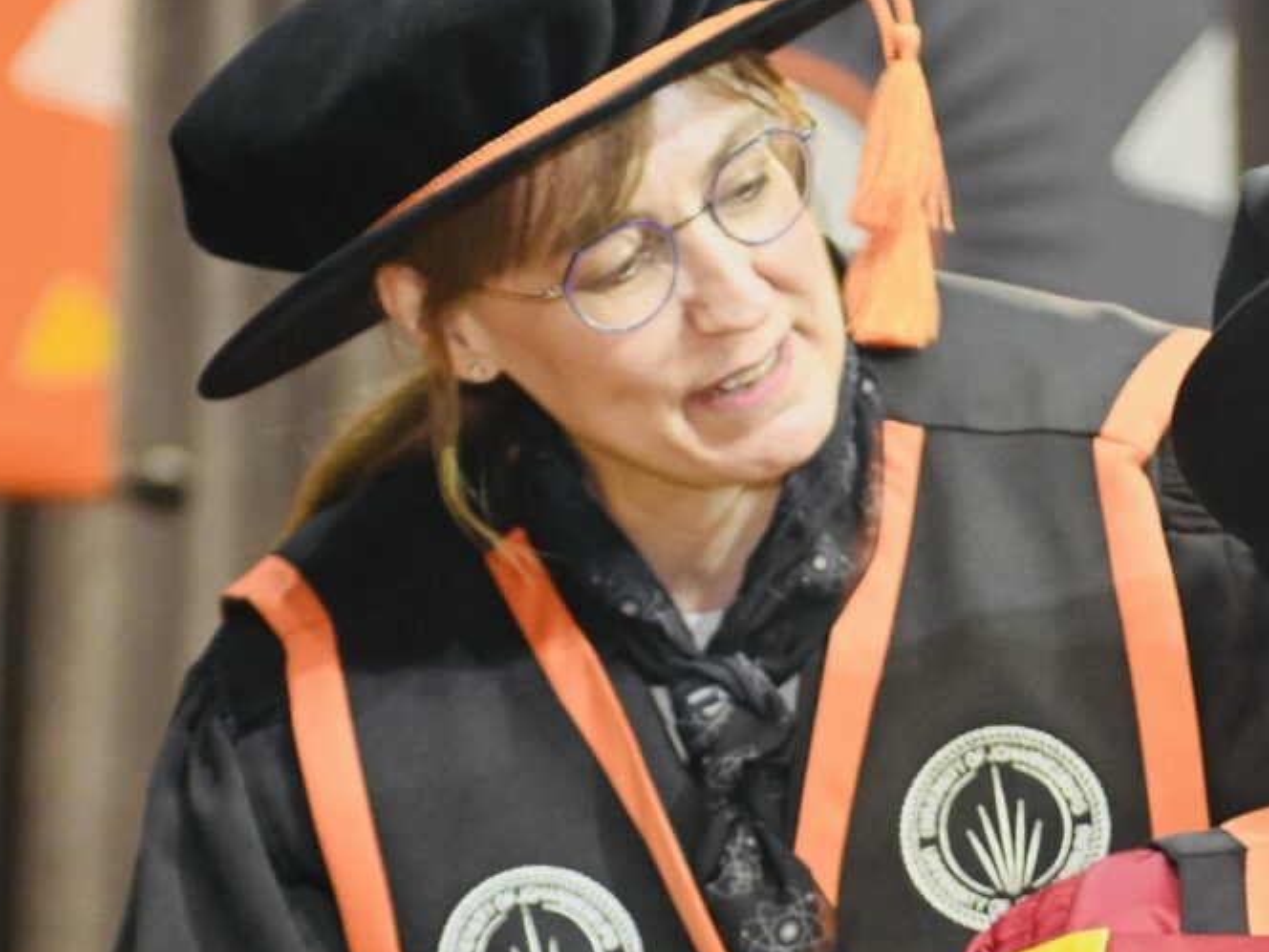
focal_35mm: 230
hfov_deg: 8.6
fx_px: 8432
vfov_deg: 6.4
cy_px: 1165
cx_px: 1040
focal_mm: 62
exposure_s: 1/100
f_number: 2.8
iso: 1600
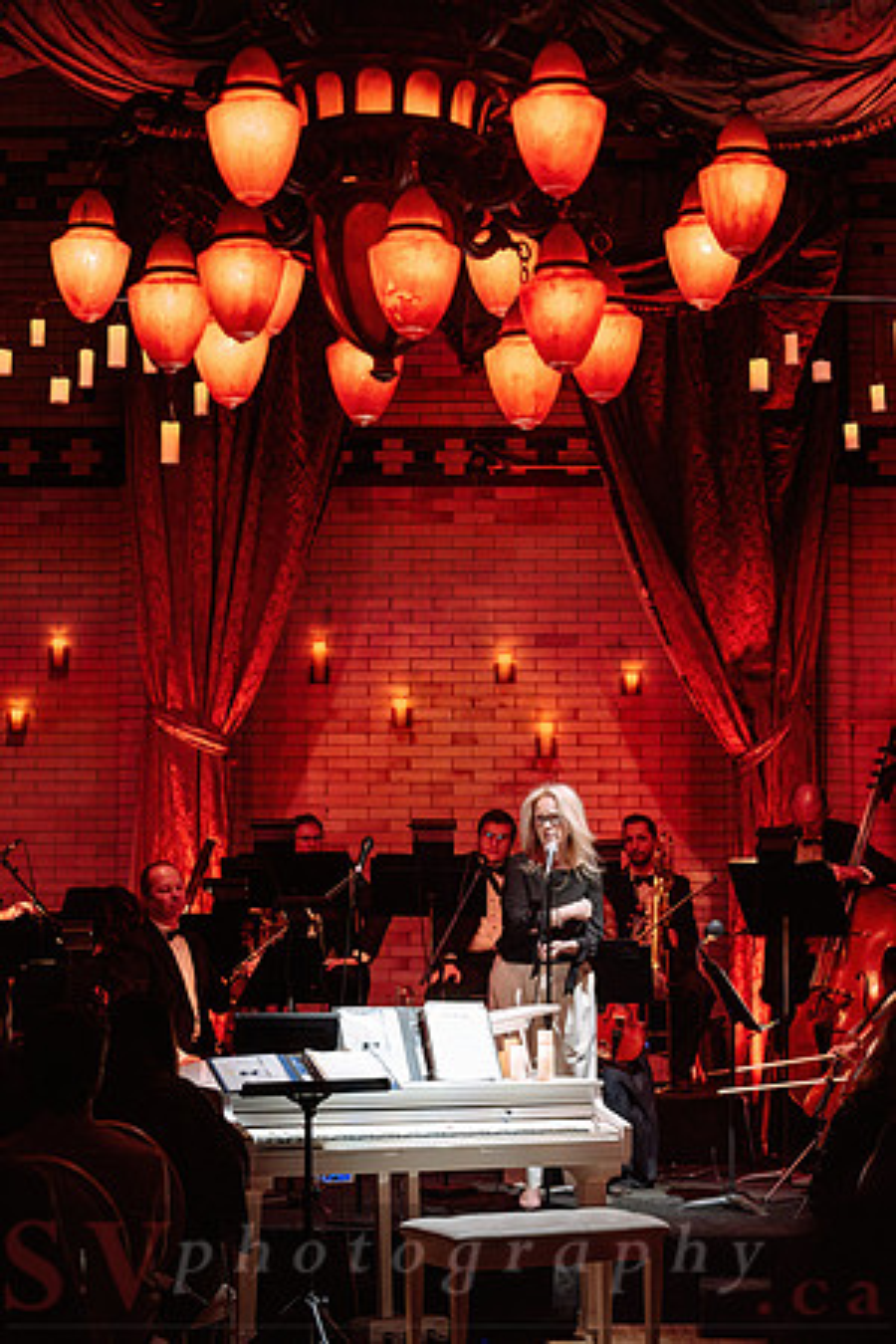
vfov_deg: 28.8
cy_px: 672
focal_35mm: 70
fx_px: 2613
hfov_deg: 19.5
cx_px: 448
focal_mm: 70
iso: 3200
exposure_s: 1/200
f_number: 2.8
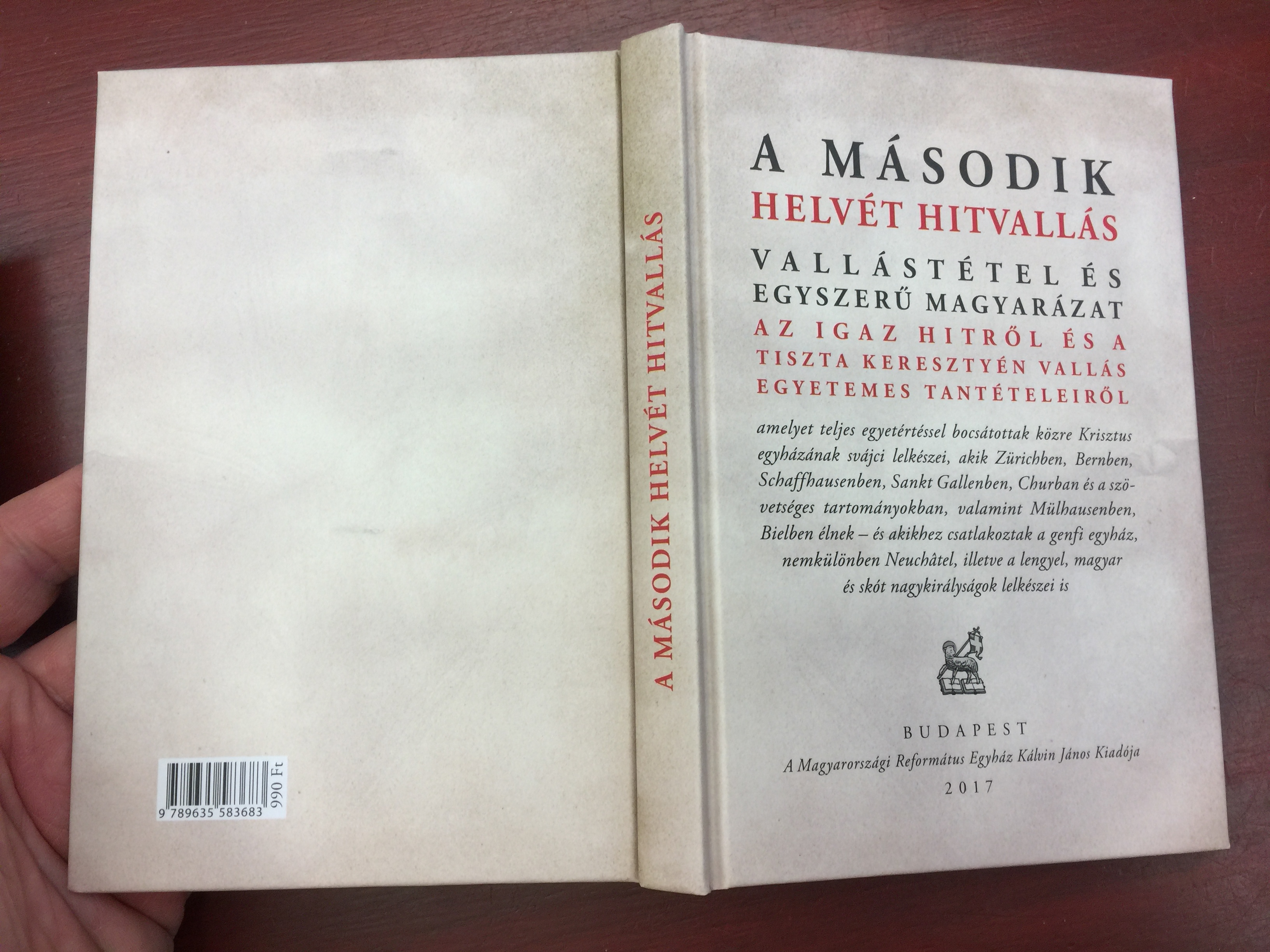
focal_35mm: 29
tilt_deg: -85.1
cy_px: 476
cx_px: 635
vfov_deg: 48.2
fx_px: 1064
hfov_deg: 61.7
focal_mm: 4.15
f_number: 2.2
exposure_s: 1/33
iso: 32
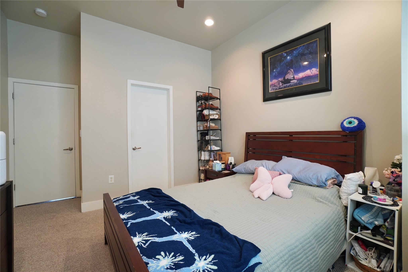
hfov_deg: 100.4
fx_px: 170
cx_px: 204
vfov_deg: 77.3
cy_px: 136
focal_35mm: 15
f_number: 5.6
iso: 250
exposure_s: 1/6
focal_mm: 10
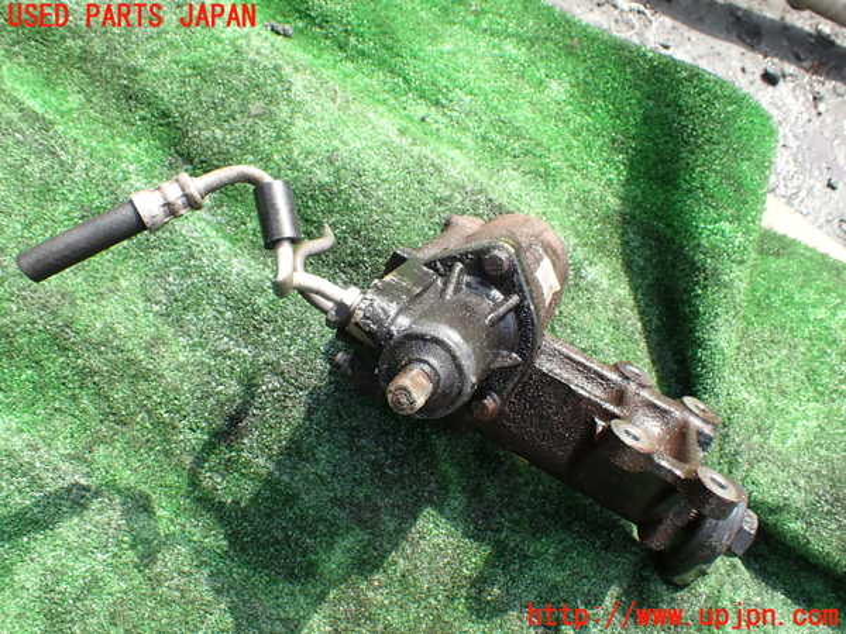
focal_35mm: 30
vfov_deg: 46.8
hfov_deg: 60.0
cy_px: 317
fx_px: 733
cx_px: 423
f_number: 3.2
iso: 100
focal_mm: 5.4
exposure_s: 1/200
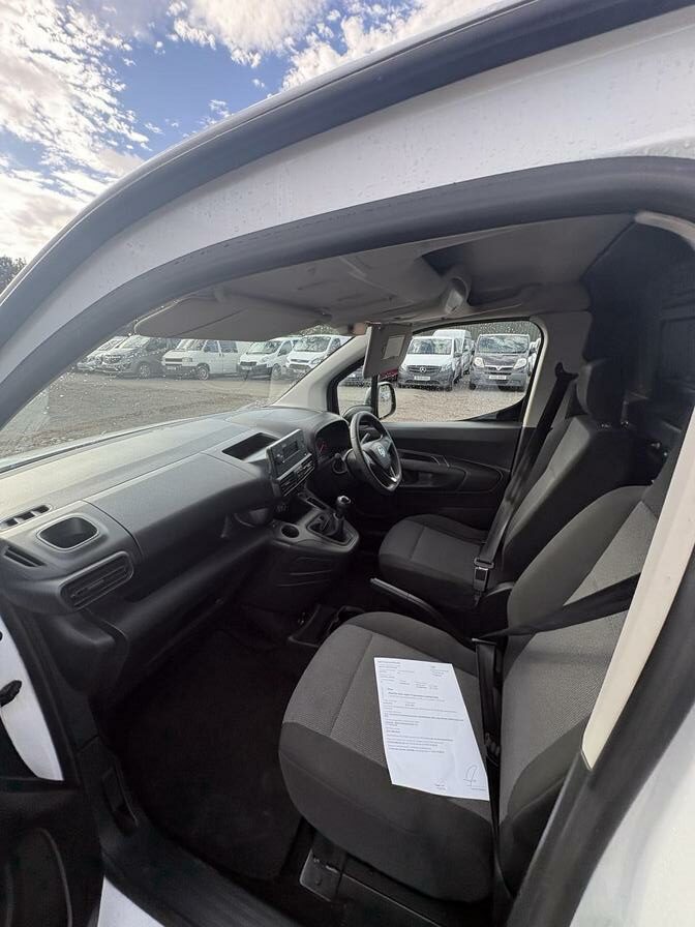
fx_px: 375
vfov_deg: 102.1
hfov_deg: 85.7
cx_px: 348
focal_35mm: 14
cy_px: 464
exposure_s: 1/222
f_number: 2.2
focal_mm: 2.22
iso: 50
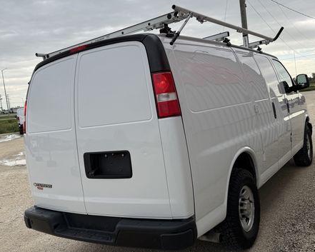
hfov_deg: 52.8
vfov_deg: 43.4
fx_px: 317
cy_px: 131
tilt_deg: -3.4
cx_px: 158
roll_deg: +6.3
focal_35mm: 34
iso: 80
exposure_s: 1/1192
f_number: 1.78
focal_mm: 6.76
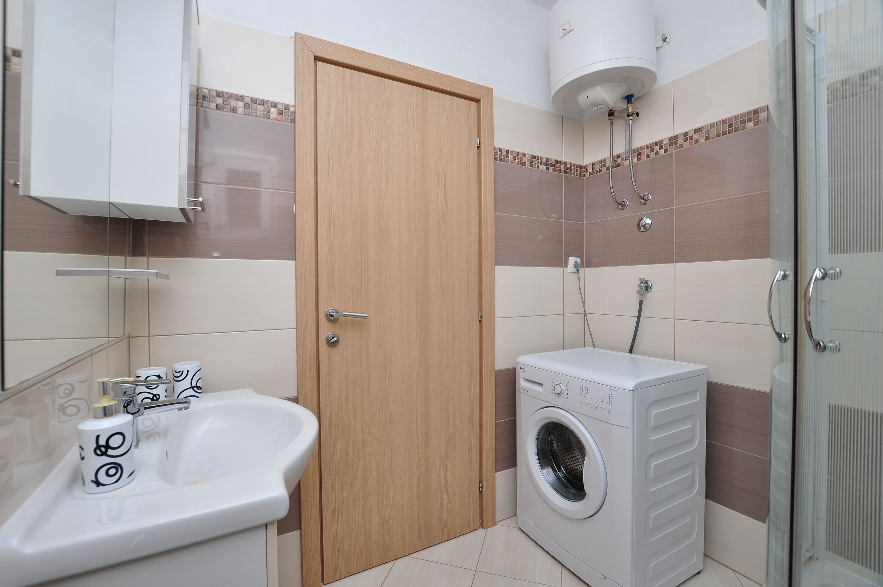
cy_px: 294
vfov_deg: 77.2
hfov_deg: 100.5
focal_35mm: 15
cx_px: 442
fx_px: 367
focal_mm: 10
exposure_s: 1/200
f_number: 8
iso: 200
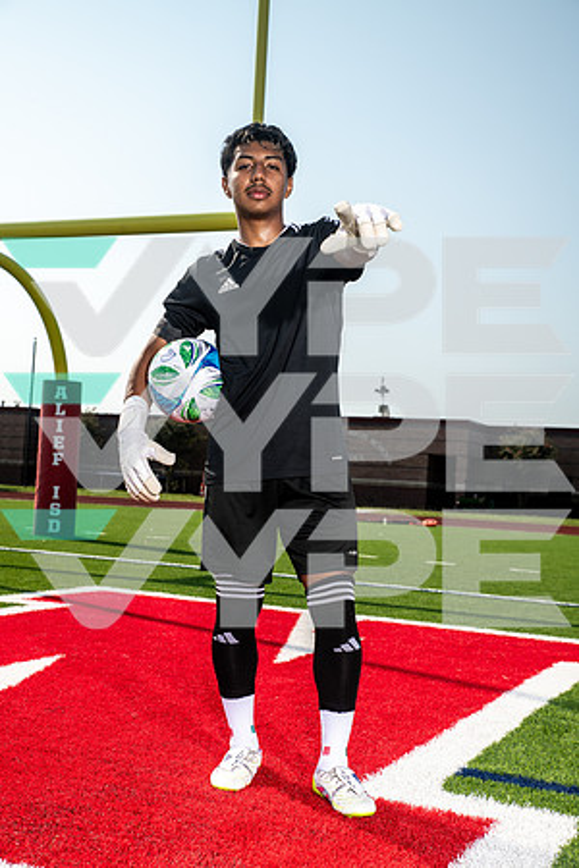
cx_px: 290
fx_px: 1158
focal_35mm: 48
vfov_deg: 41.1
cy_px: 434
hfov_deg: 28.1
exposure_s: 1/400
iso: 100
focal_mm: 48
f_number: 6.3
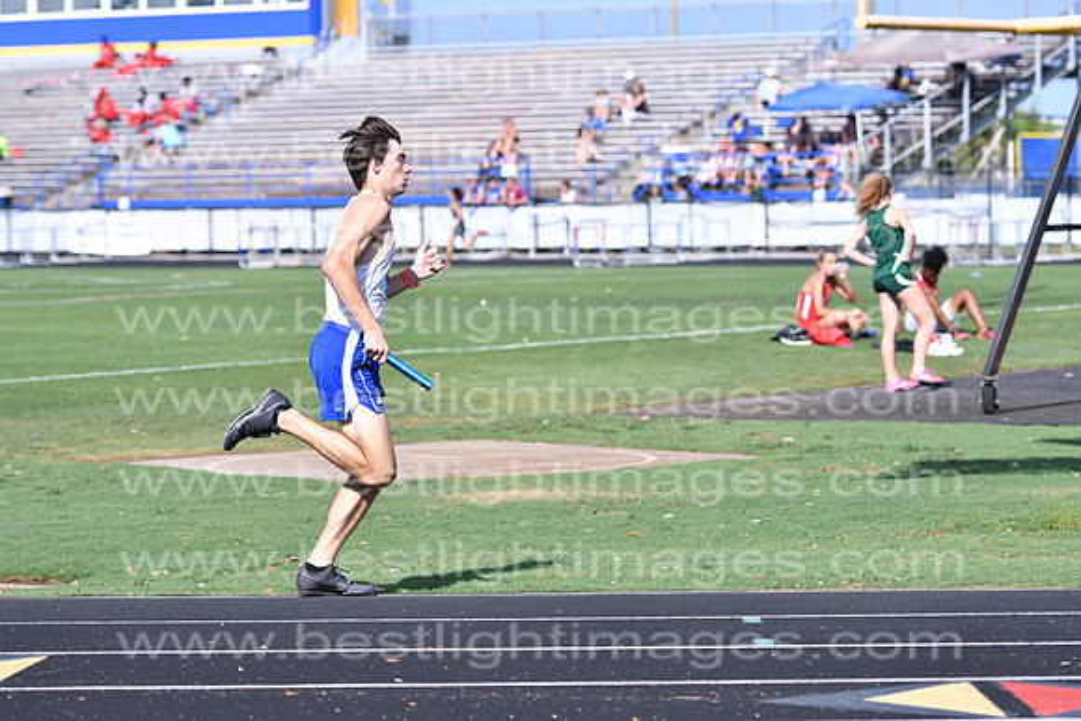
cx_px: 540
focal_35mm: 142
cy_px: 360
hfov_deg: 14.4
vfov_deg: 9.6
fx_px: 4280
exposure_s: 1/2500
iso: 200
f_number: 4
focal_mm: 95
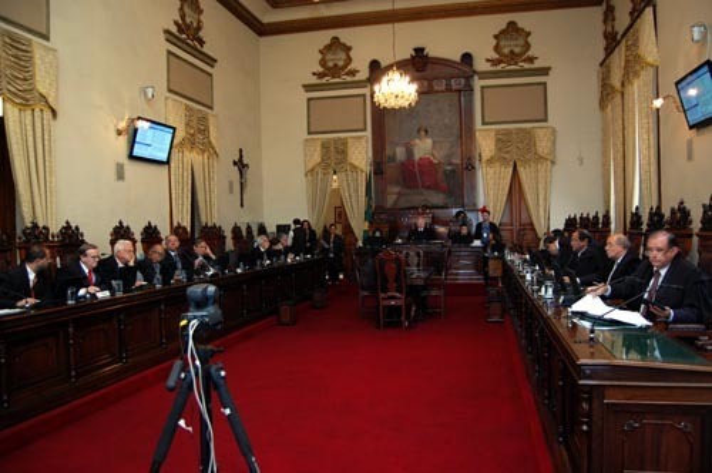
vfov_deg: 47.8
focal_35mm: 27
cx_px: 356
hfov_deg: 67.4
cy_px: 236
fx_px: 533
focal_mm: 18
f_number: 3.5
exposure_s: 1/50
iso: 800
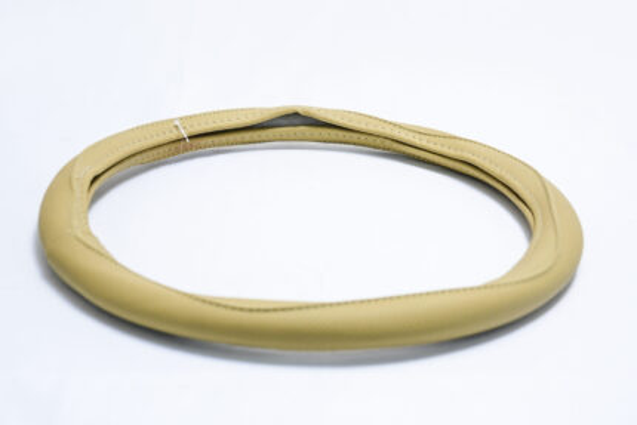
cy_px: 212
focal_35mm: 66
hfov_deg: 30.5
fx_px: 1168
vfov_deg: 20.6
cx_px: 318
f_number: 9
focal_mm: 66
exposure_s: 1/160
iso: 3200
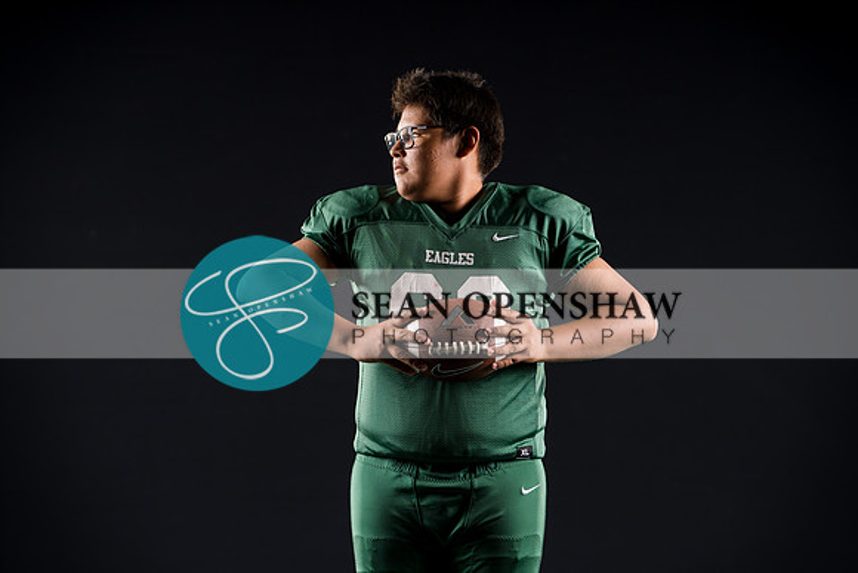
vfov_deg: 14.0
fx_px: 2336
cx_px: 429
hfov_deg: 20.8
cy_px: 286
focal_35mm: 98
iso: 200
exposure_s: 1/160
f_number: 3.5
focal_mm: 98
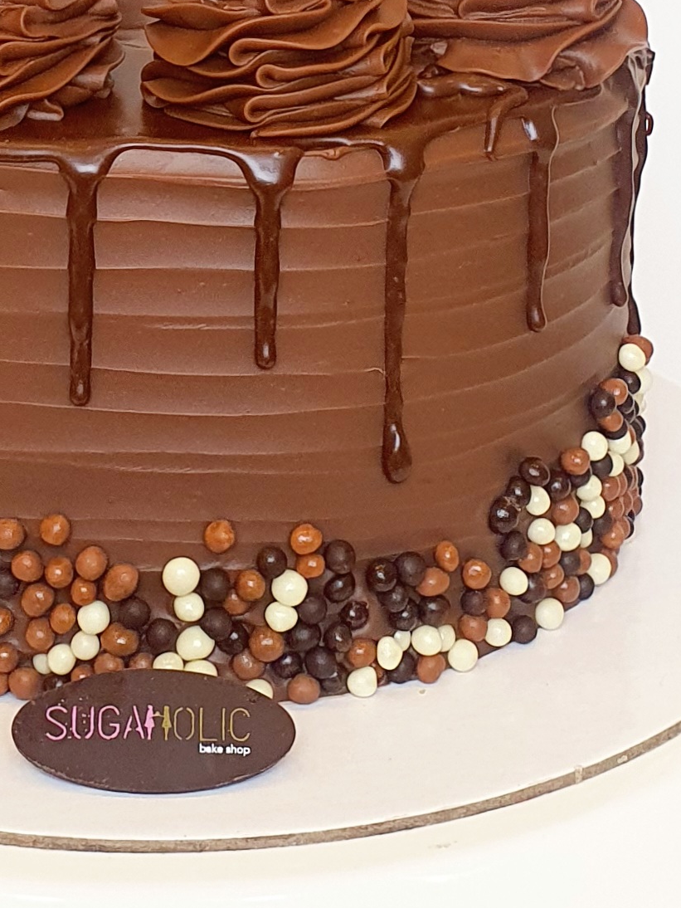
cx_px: 194
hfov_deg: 15.5
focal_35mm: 95
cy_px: 2
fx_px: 2491
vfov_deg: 20.0
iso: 200
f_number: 2.4
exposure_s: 1/100
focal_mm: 4.32
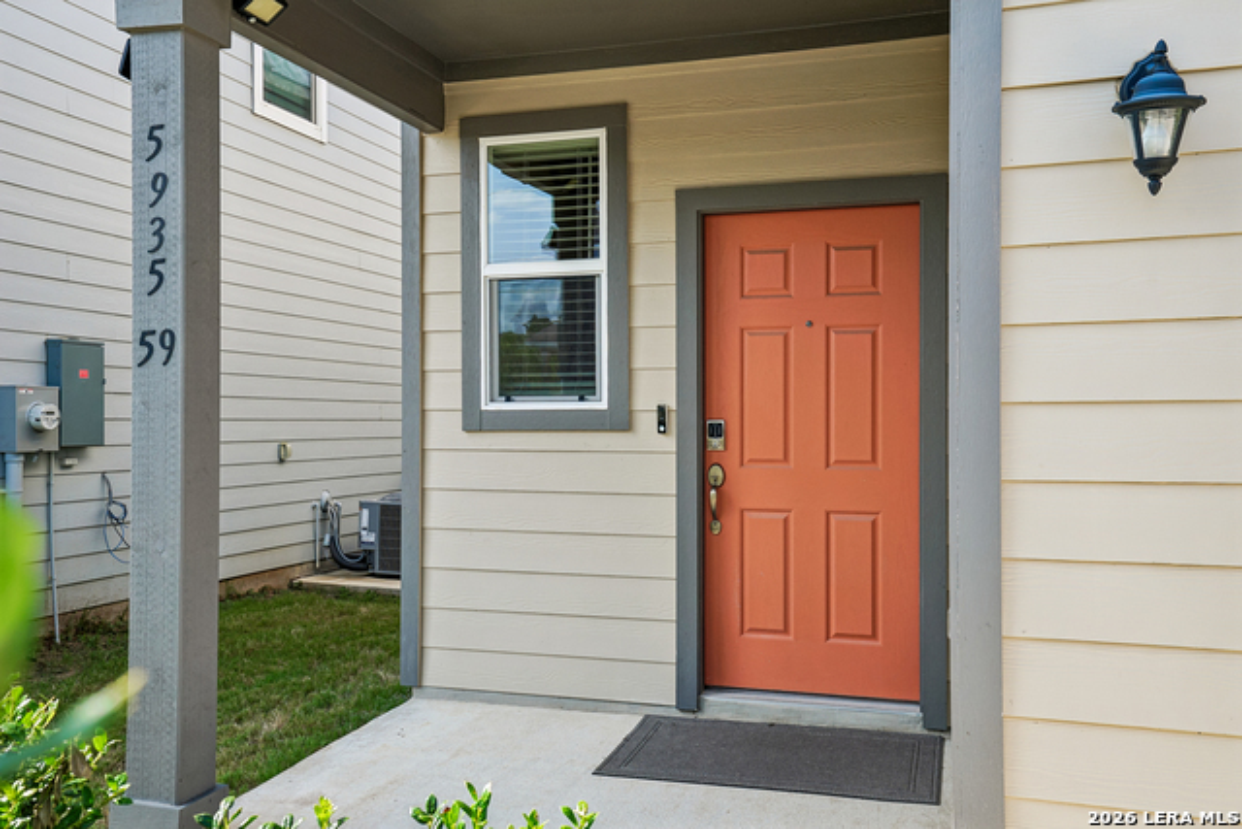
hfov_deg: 55.8
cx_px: 621
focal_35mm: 34
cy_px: 414
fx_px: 1173
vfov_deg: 38.9
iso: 200
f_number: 9
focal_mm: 34
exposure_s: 1/125
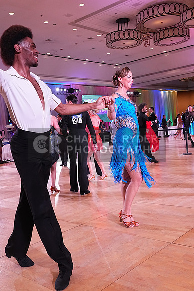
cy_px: 146
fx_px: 291
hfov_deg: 36.9
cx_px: 97
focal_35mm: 36
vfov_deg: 53.1
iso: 3200
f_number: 4.5
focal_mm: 24
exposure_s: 1/400
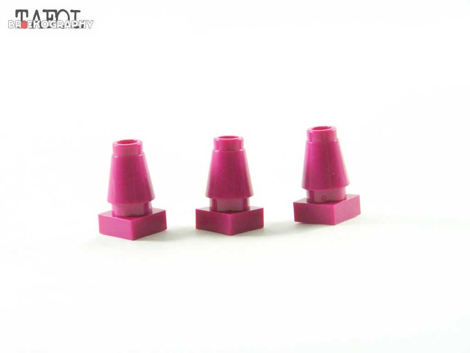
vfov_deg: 14.1
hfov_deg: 18.7
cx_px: 235
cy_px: 176
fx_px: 1426
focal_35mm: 105
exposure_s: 1/60
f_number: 3.6
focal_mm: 17.5
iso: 400
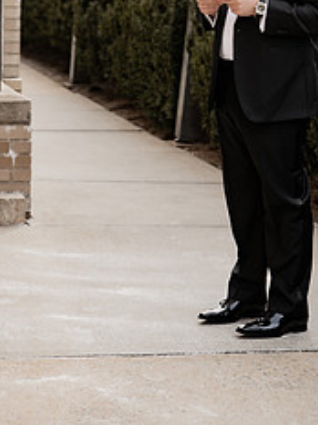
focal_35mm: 160
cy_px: 20
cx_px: 135
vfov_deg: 12.3
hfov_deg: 9.2
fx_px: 1965
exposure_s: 1/320
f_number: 4
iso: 100
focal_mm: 86
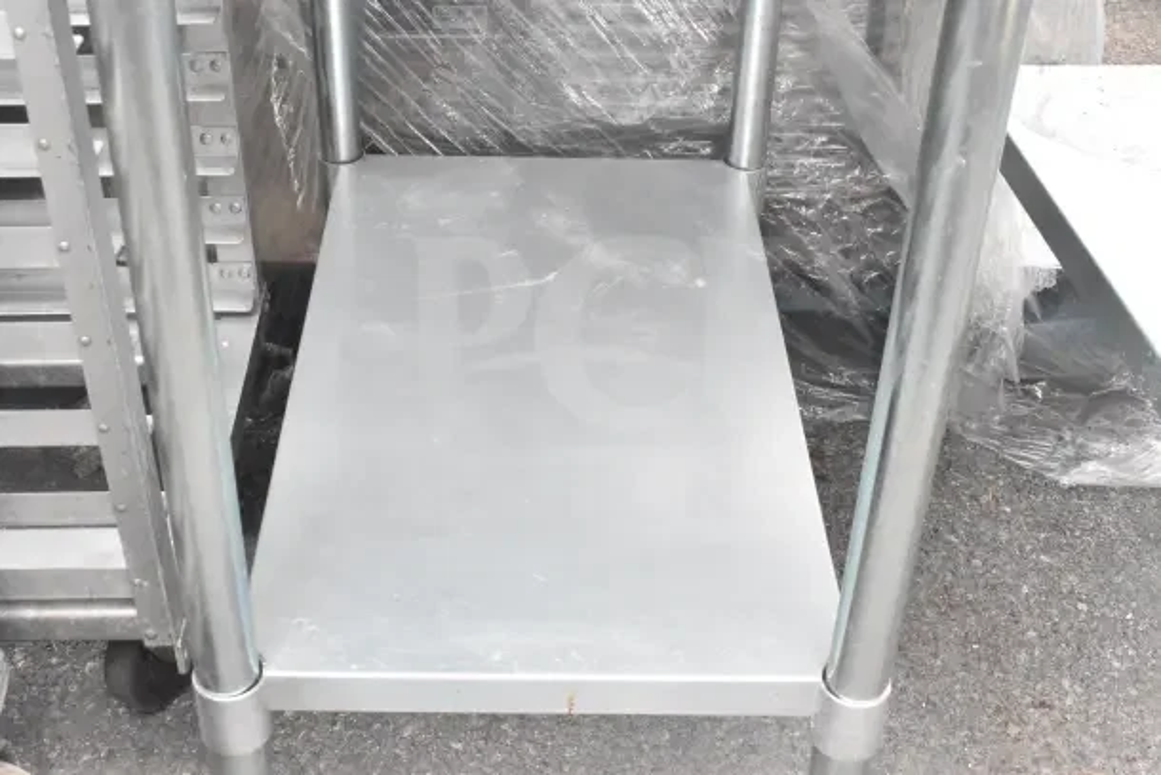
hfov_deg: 41.1
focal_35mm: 48
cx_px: 580
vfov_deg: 28.1
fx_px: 1548
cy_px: 388
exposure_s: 1/500
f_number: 11
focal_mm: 32
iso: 6400
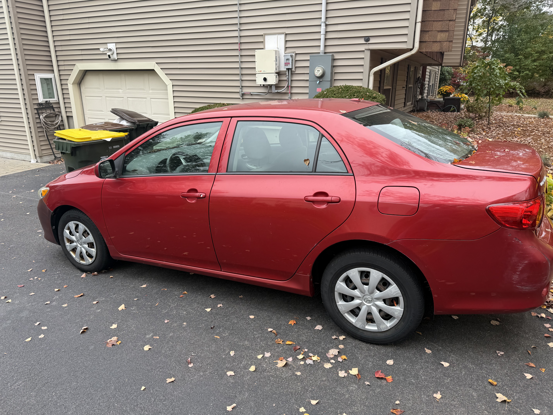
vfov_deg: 56.8
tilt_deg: -17.7
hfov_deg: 71.6
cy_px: 208
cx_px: 276
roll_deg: +0.1
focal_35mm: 24
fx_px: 383
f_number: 1.78
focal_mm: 6.76
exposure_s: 1/304
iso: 80
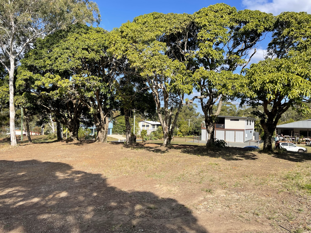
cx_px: 156
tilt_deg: +0.7
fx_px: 234
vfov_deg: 53.1
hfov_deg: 67.3
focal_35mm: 26
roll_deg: -1.9
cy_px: 116
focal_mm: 5.1
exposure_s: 1/1946
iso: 32
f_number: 1.6
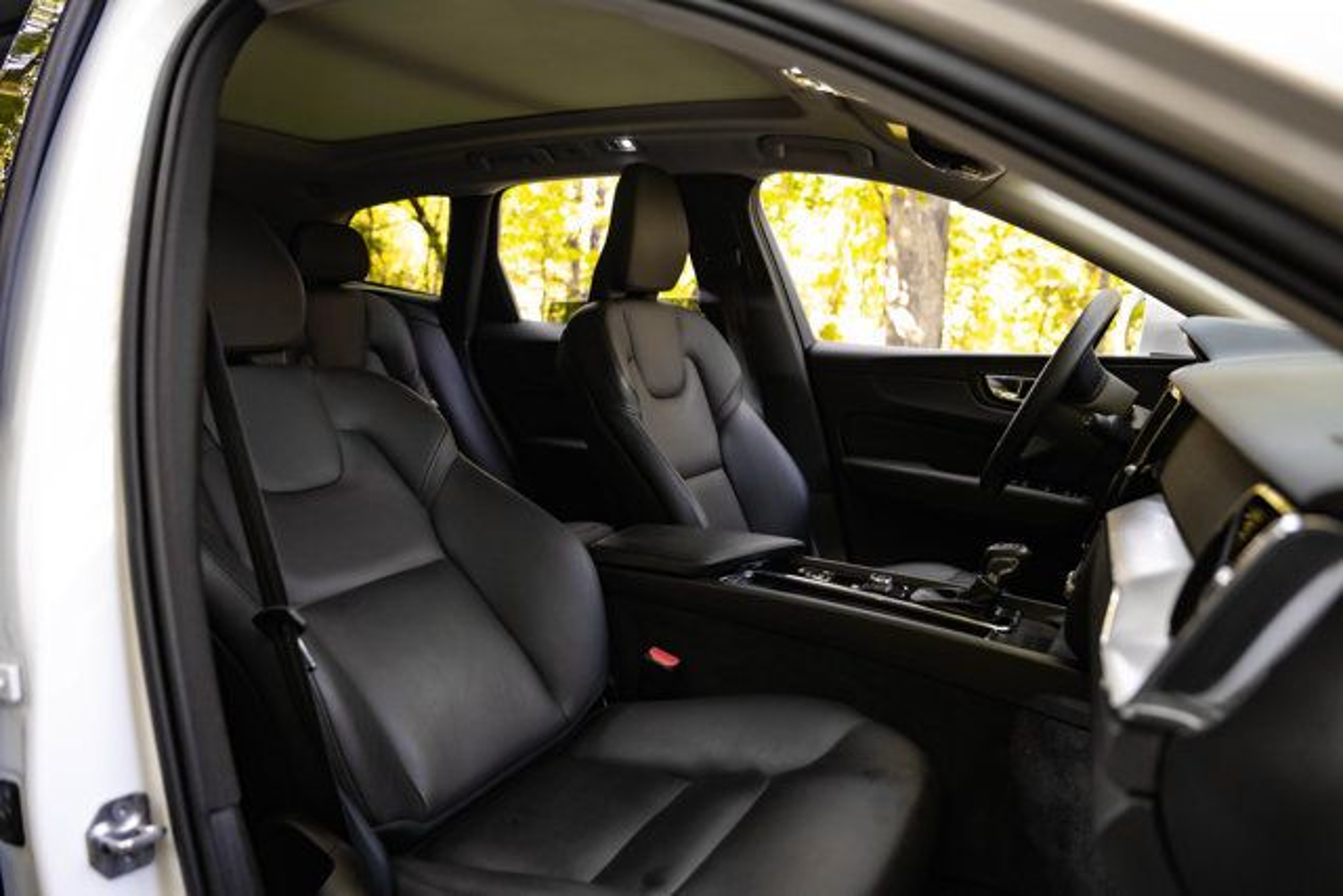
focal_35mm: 26
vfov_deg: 49.6
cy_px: 448
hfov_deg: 69.4
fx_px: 970
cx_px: 672
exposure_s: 1/200
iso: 1250
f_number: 2.8
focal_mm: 26
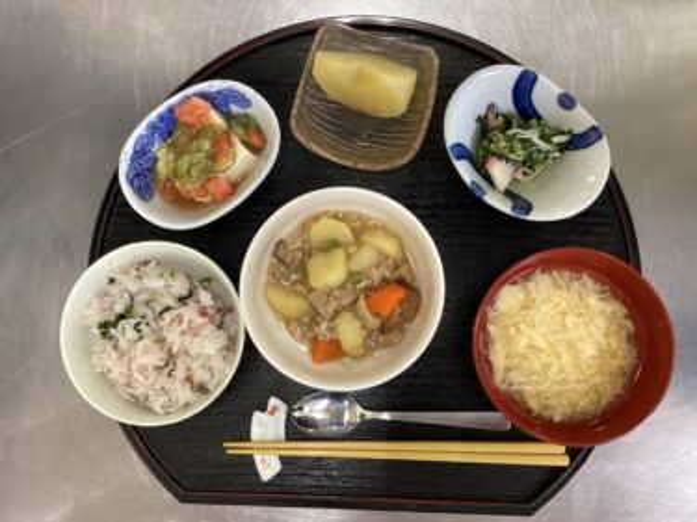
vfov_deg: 45.4
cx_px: 348
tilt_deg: -84.8
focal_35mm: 31
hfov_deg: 58.4
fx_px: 624
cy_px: 261
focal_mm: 3.3
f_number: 2.4
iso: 320
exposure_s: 1/60
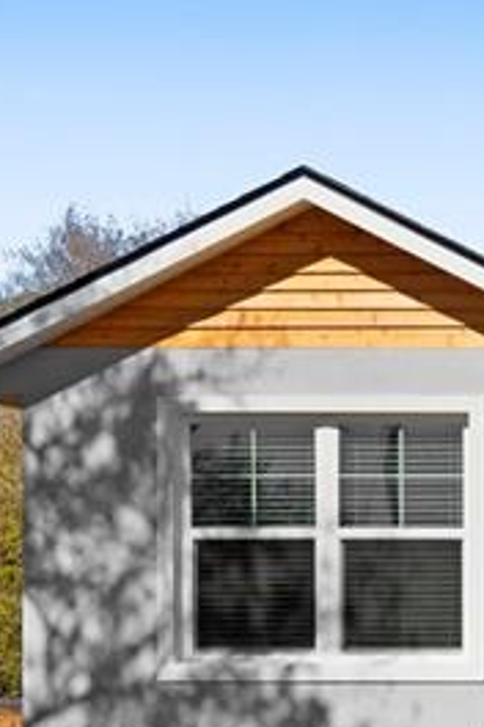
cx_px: 1213
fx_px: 2420
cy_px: 669
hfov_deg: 9.9
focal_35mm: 120
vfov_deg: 16.8
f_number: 10
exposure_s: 1/80
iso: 100
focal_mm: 31
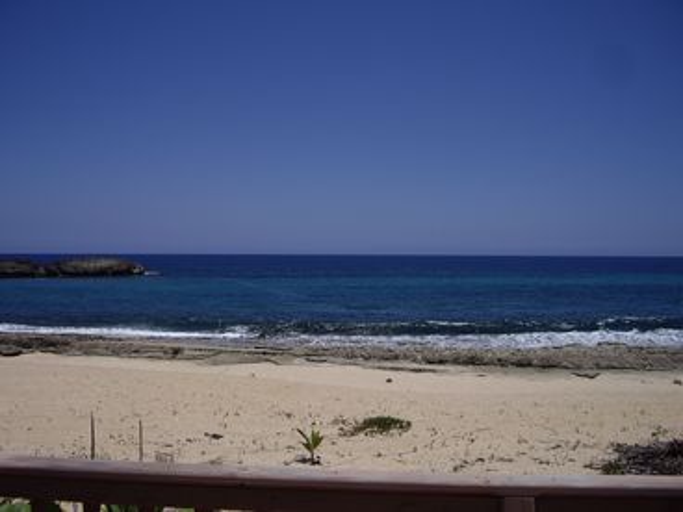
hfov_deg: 49.0
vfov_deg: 37.7
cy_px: 256
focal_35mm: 38
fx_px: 750
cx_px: 342
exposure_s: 1/640
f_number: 5.6
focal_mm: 7.9
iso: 50
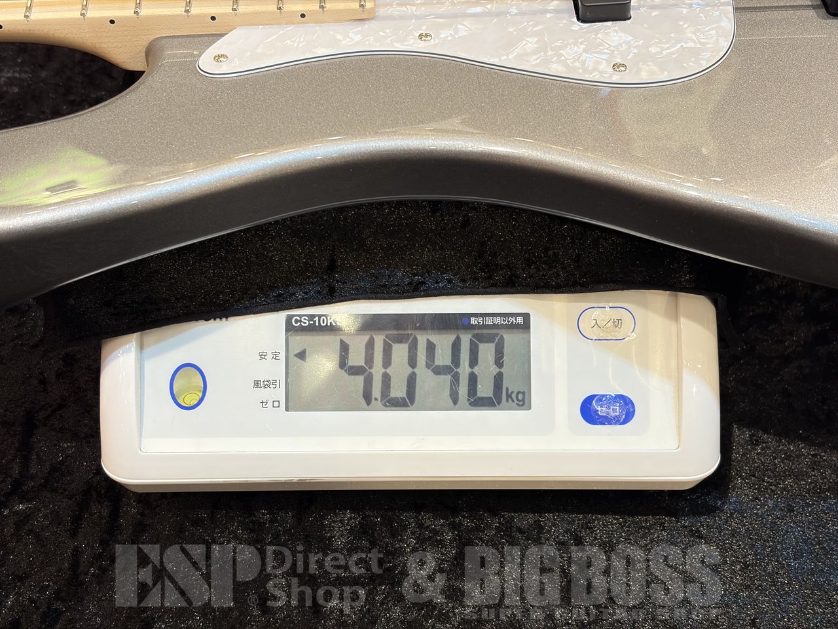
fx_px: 1259
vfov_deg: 28.0
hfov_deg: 36.8
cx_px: 419
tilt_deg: -46.6
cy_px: 314
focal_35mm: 52
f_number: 1.6
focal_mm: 5.96
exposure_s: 1/40
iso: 125
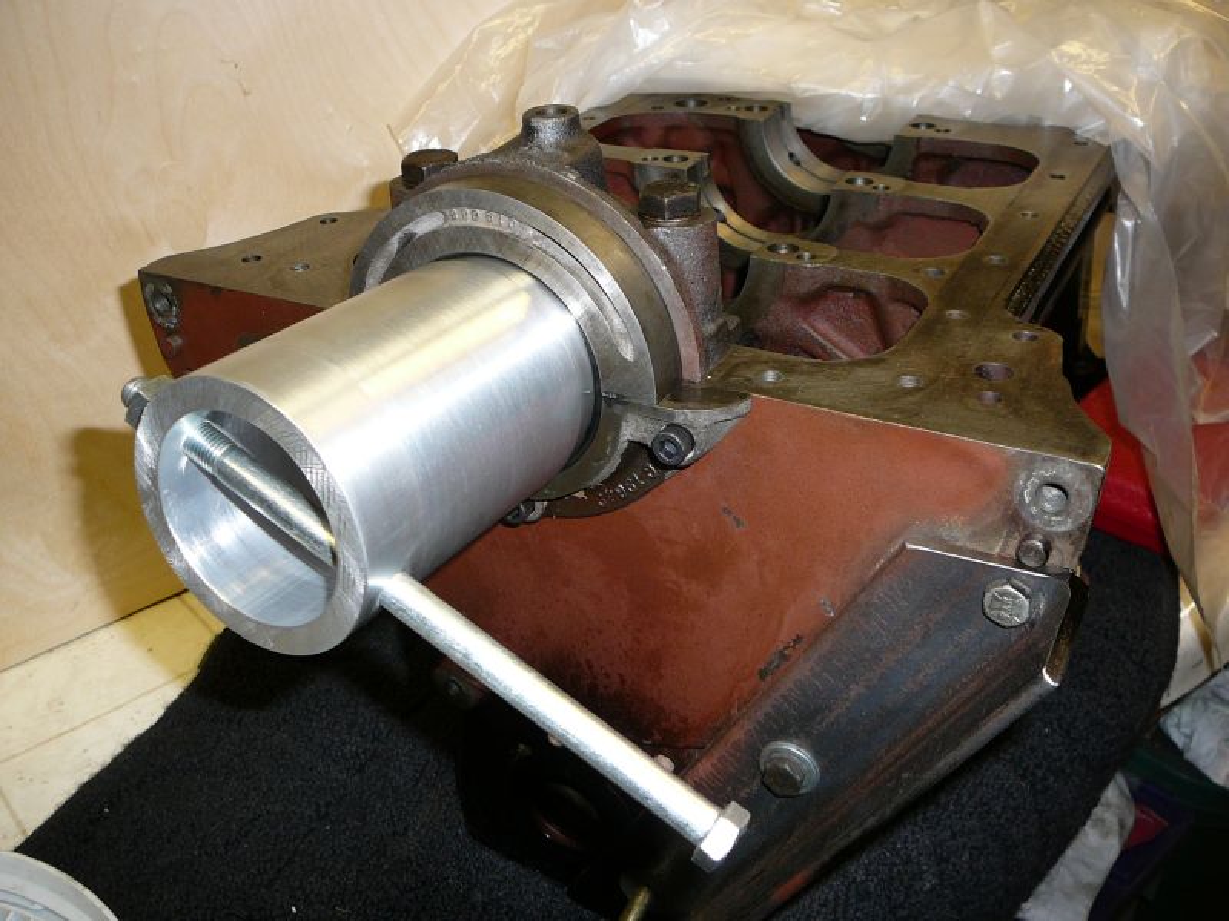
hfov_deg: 52.6
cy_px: 460
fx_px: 1243
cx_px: 614
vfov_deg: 40.7
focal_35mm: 35
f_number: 2.8
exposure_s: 1/30
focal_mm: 5.2
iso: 100
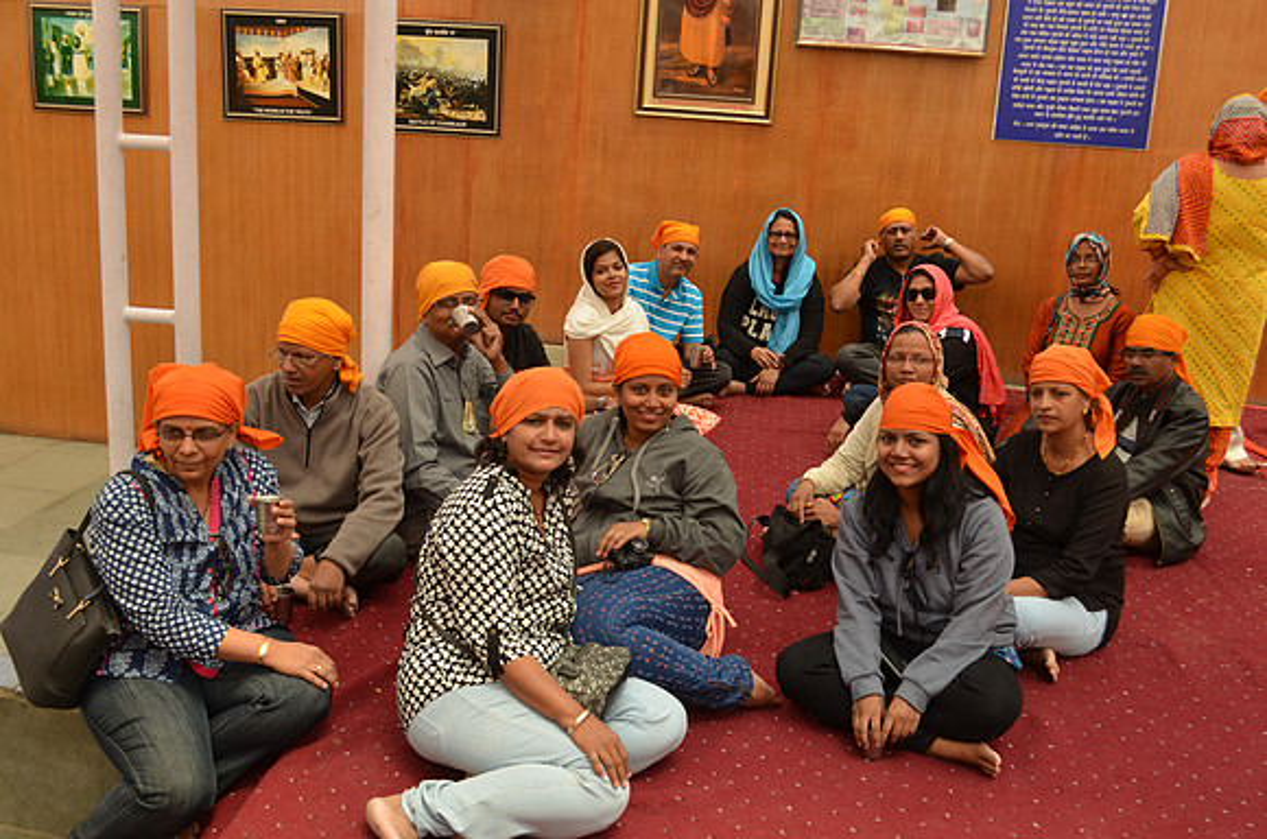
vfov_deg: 36.7
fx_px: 1264
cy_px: 420
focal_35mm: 36
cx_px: 634
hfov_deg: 53.2
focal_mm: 24
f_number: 6.3
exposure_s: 1/160
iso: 200
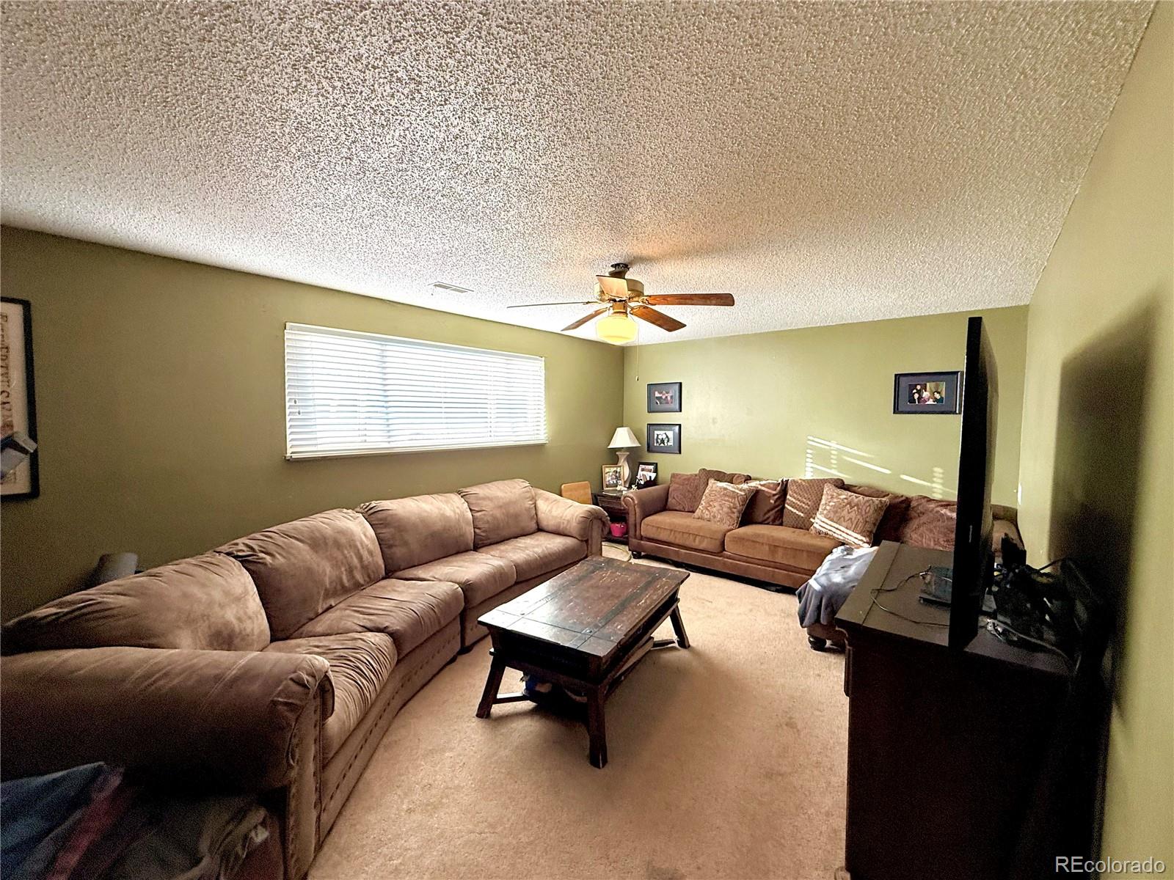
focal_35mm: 14
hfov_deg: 102.1
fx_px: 475
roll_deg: -0.2
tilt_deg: -3.2
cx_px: 587
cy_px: 440
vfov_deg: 85.7
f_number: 2.2
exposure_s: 1/120
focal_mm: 2.22
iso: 125
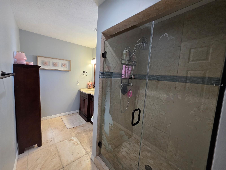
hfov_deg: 106.2
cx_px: 113
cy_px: 85
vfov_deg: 89.9
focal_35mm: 13
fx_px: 85
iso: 250
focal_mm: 2.2
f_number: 1.9
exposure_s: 1/120
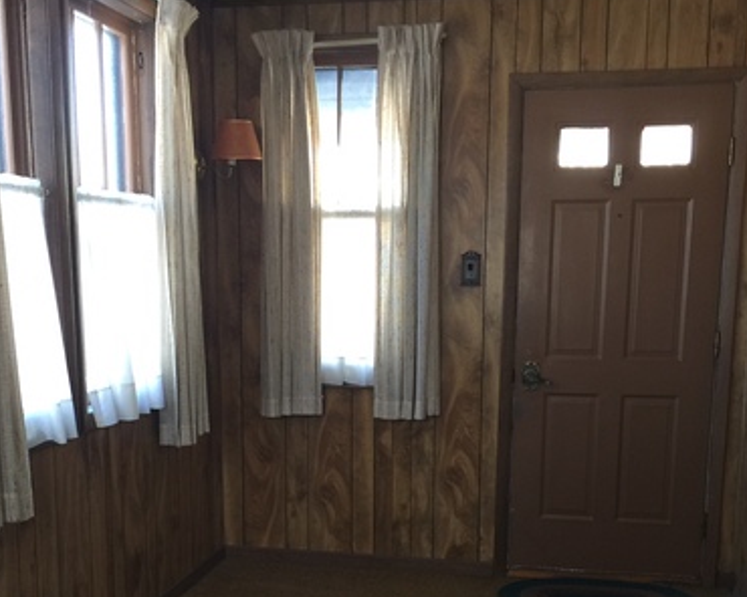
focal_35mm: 49
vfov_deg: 30.2
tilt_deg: -10.7
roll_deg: +0.6
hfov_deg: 38.0
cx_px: 359
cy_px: 462
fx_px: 1083
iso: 32
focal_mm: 4.15
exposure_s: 1/15
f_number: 2.2
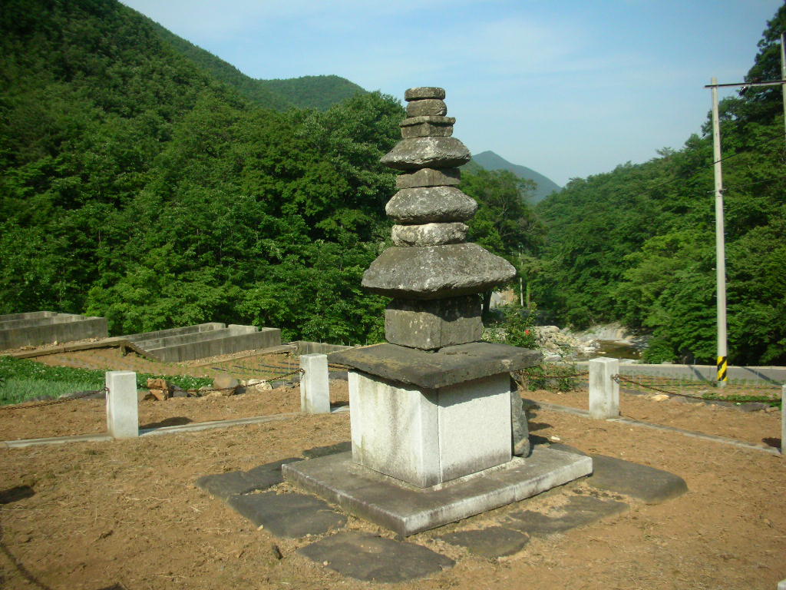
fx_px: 795
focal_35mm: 35
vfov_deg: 40.7
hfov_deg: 52.6
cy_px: 295
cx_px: 393
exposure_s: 1/250
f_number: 8.5
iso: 200
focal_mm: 5.8
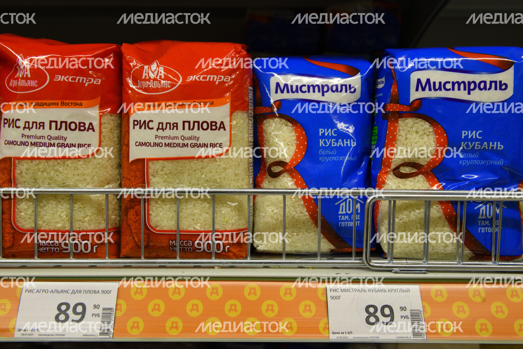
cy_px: 174
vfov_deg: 37.9
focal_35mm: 35
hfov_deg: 54.4
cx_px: 262
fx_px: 509
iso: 1600
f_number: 7.1
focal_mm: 35
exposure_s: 1/100
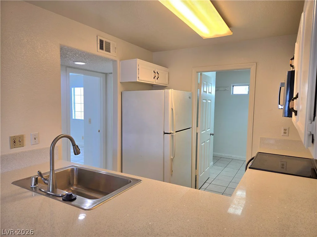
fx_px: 211
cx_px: 158
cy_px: 118
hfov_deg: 73.9
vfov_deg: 58.9
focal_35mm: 23
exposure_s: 1/120
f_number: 1.8
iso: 32
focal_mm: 5.4
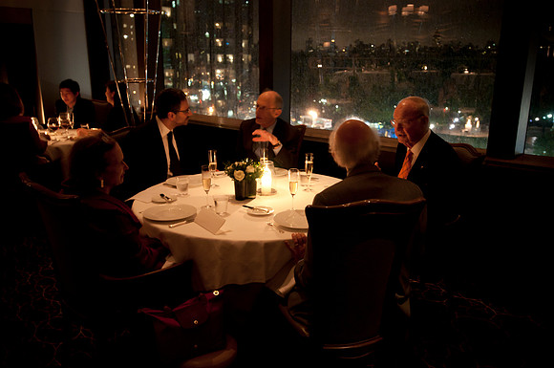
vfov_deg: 43.5
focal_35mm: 30
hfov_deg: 62.0
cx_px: 277
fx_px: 461
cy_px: 184
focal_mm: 20
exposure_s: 1/8
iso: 1000
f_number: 2.8
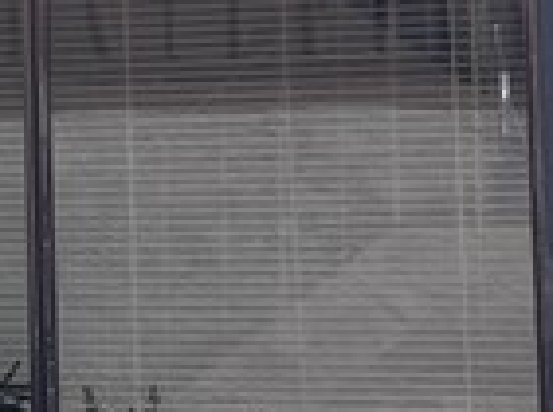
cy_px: -102
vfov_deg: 8.0
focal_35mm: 182
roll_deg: -0.2
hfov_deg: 10.0
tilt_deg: +6.8
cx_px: -604
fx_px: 2900
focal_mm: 5.1
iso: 32
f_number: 1.6
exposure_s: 1/1238
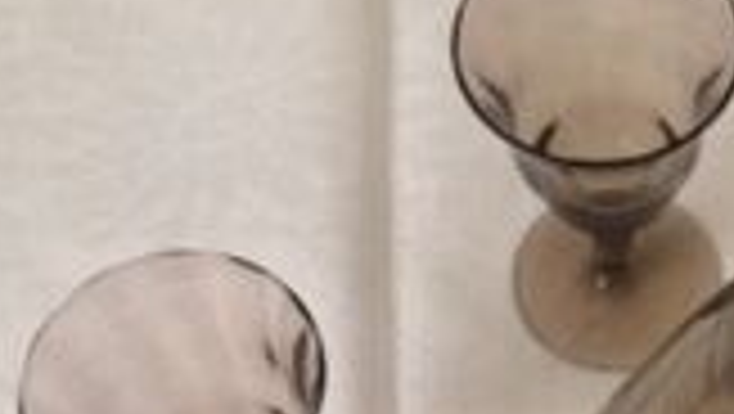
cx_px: 865
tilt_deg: -68.3
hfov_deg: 16.6
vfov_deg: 9.4
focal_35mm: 124
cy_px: 684
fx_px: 2415
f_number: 2.2
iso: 80
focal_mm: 4.15
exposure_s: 1/33
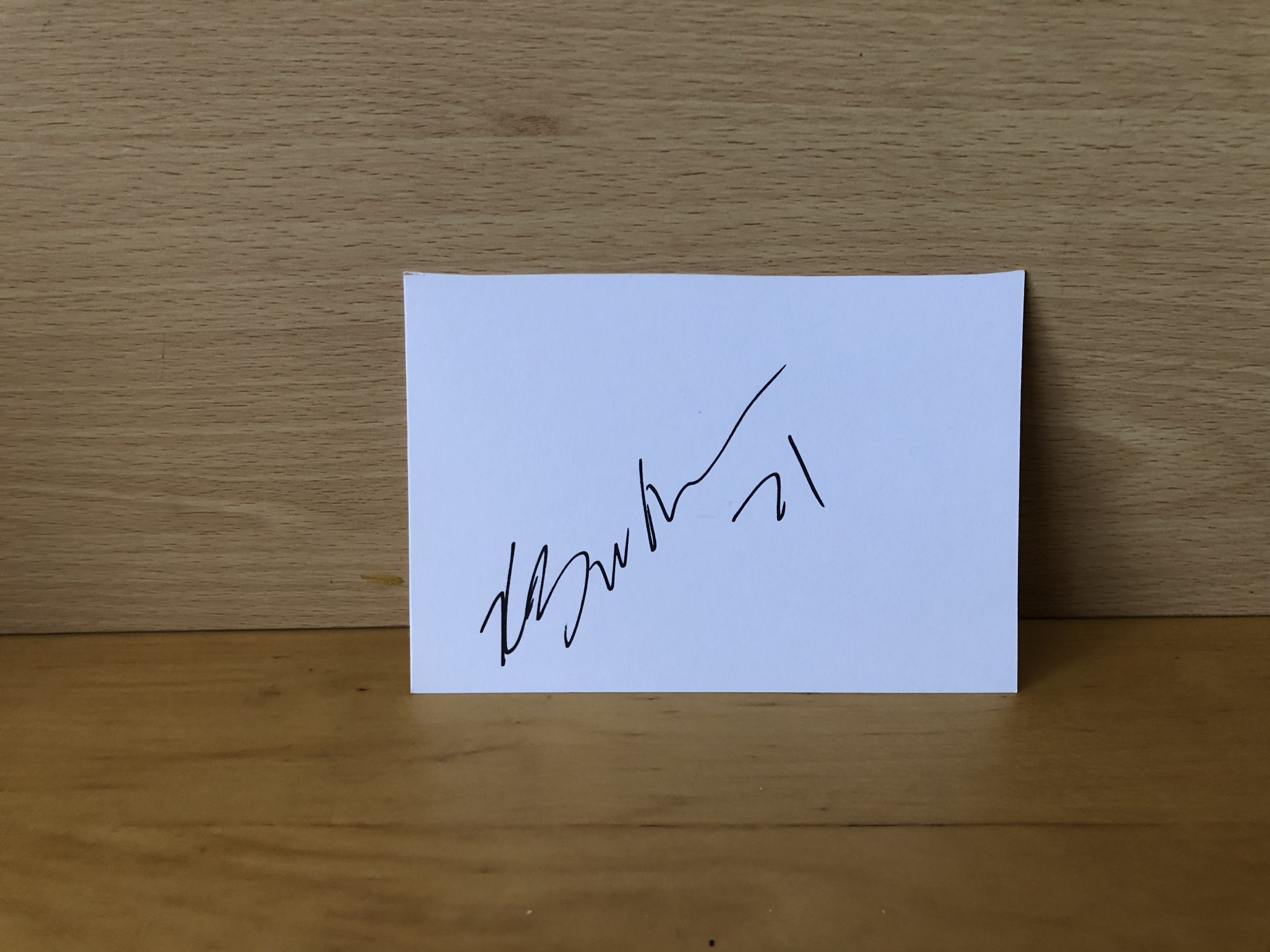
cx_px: 635
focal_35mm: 28
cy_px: 476
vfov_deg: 49.7
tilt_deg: -24.2
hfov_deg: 63.4
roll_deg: -0.7
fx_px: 1027
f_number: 1.8
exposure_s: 1/15
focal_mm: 3.99
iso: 50
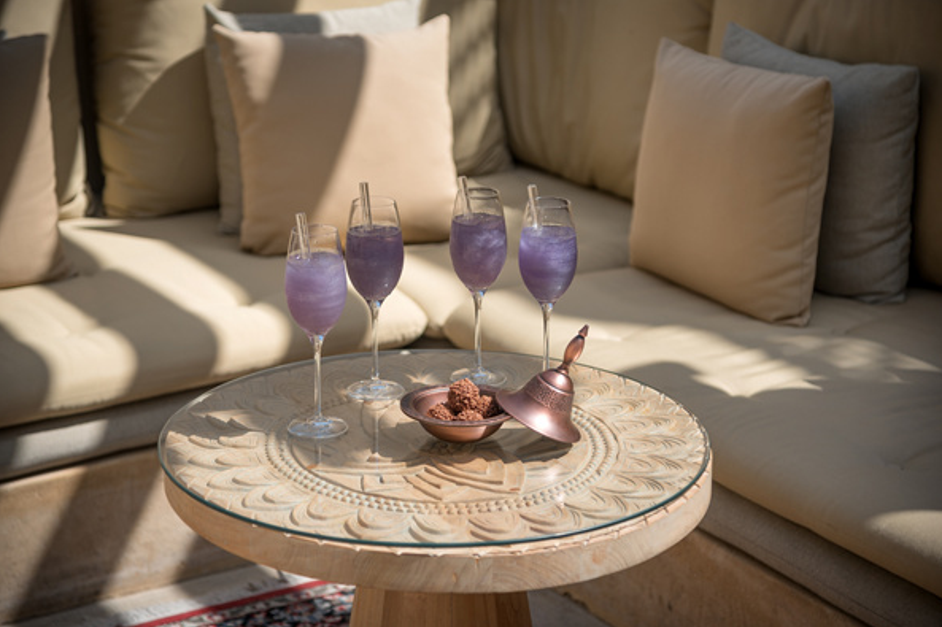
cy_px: 316
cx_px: 472
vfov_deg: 15.9
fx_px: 2250
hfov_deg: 23.7
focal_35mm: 86
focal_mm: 85
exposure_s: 1/800
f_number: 4
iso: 100
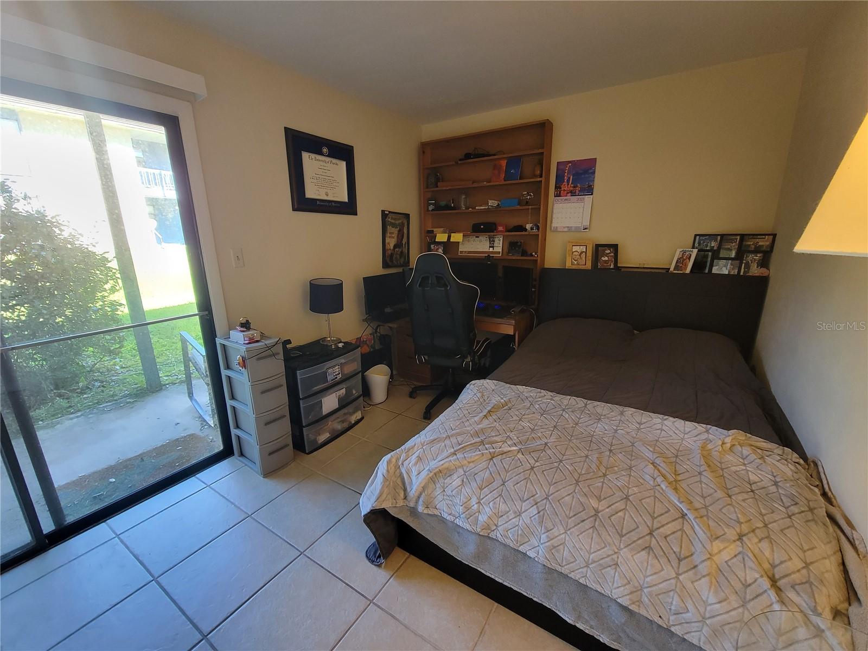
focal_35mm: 13
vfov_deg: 89.9
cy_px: 326
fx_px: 326
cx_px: 434
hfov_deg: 106.2
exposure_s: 1/60
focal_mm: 2.2
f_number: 2.2
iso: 250
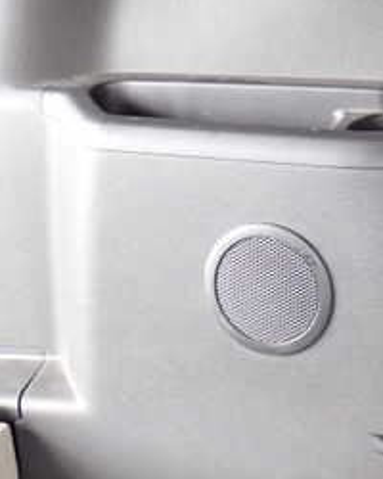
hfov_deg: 13.6
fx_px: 1559
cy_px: 209
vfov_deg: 17.5
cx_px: 467
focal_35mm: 110
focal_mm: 8.4
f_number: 3.1
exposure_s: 1/50
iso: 640
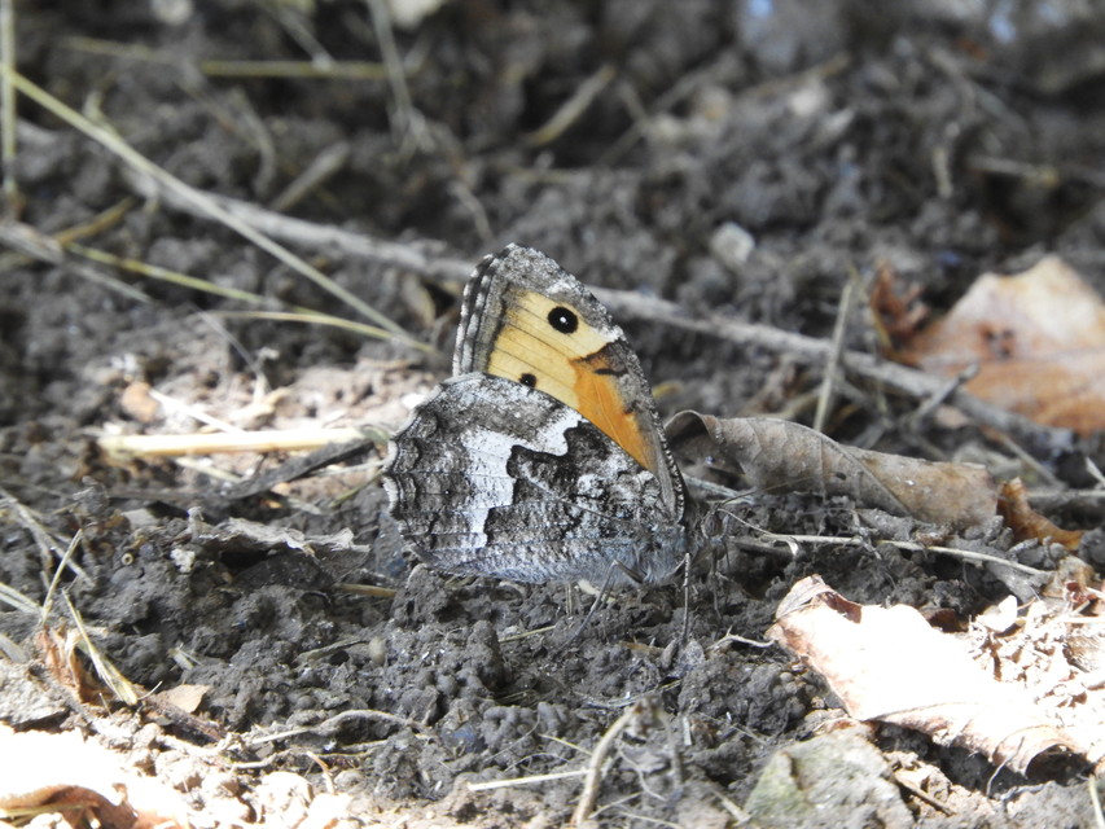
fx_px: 31926
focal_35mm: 1000
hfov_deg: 2.0
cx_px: 552
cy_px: 414
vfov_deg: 1.5
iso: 560
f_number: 5.6
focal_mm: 179.2
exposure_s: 1/60
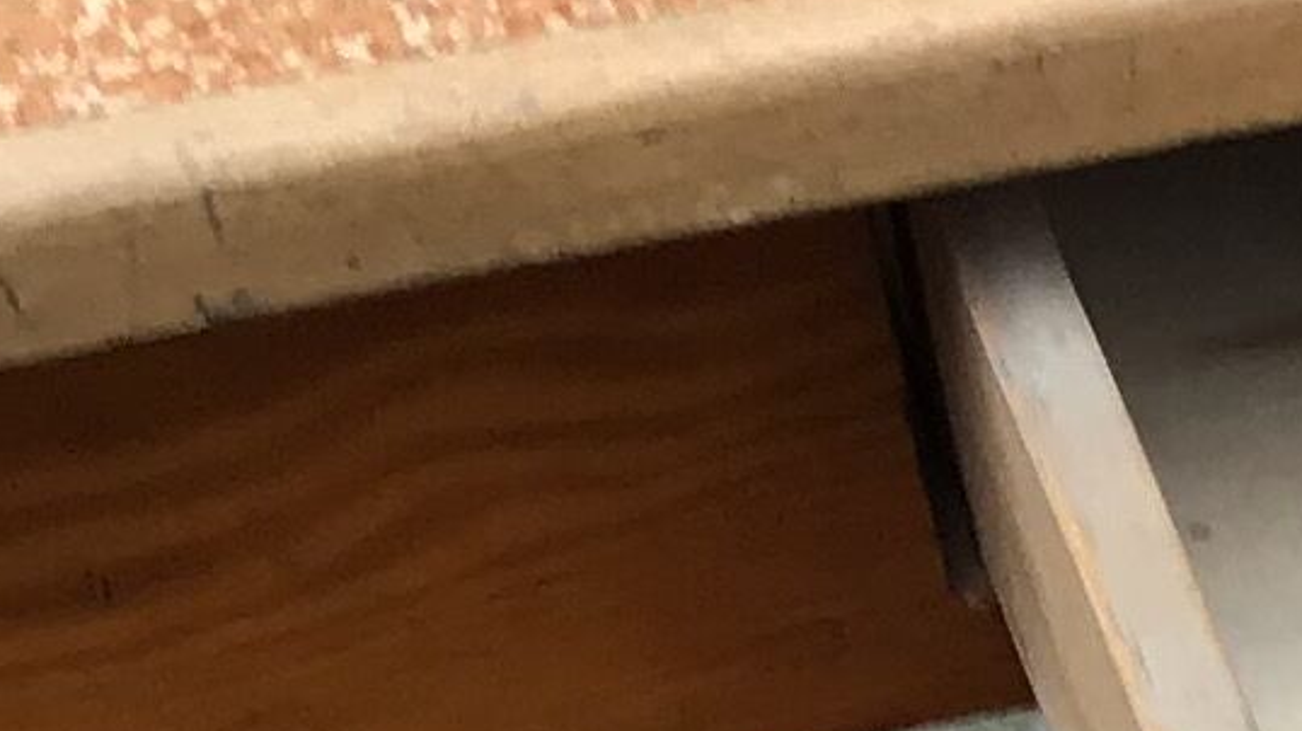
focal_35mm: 205
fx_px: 7074
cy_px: 1014
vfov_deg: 5.9
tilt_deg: -41.1
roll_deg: -3.2
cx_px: 3407
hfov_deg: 9.1
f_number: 2.4
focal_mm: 3.3
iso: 25
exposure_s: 1/50
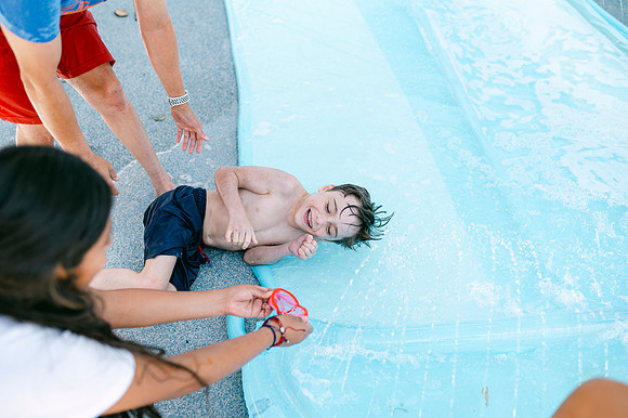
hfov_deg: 54.5
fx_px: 610
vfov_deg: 37.8
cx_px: 314
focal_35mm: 35
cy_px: 209
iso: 100
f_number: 2
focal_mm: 35
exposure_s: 1/800
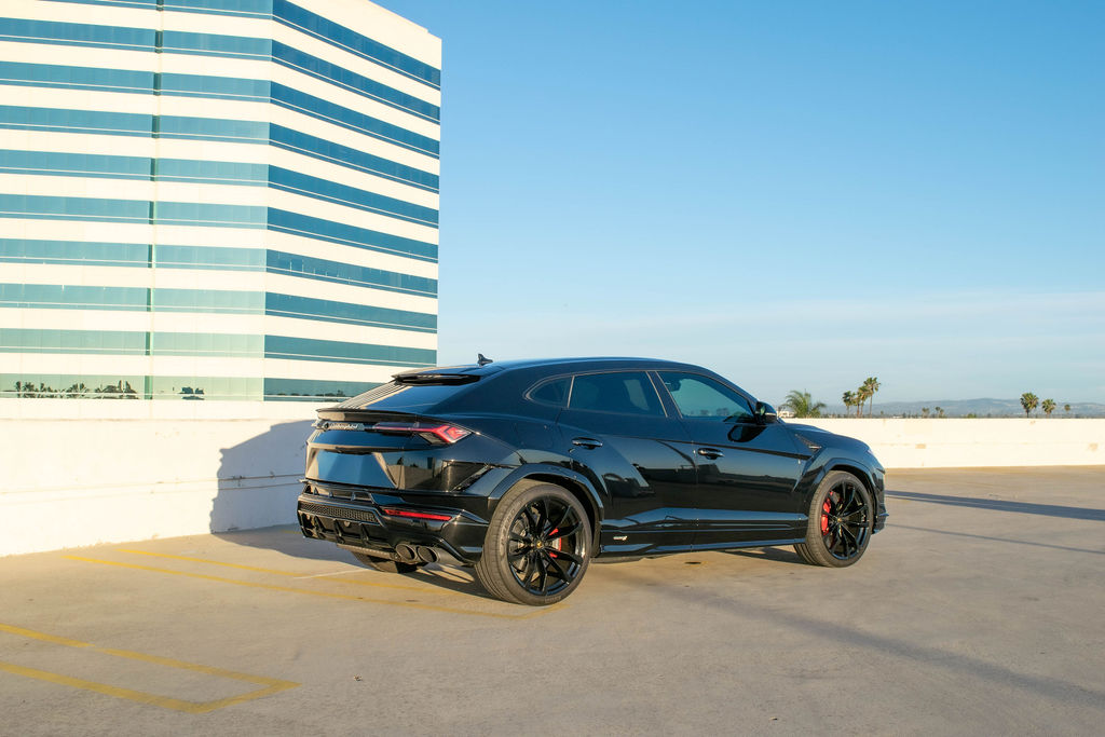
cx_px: 552
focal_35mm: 36
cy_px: 368
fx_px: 1105
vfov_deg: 36.9
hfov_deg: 53.1
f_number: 10
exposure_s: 1/400
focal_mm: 24
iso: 200
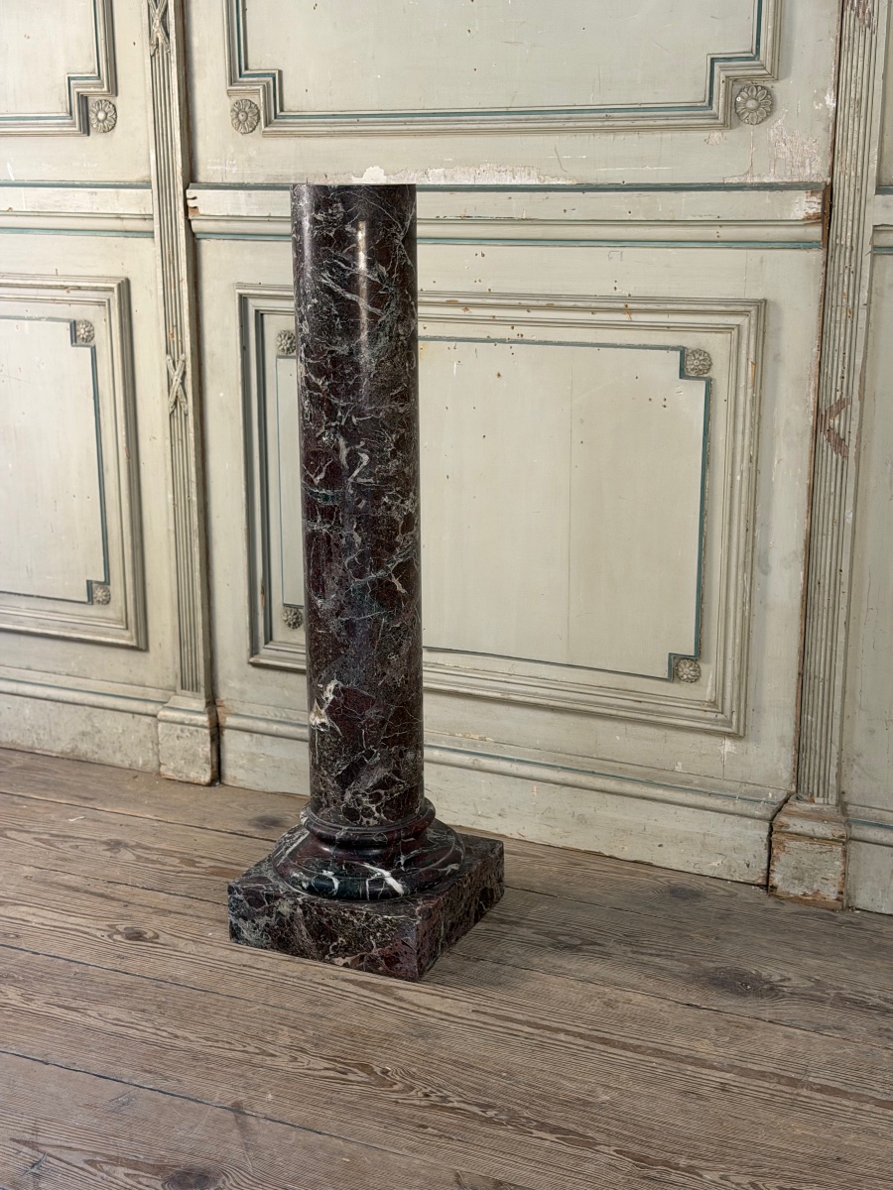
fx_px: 1651
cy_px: 595
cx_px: 446
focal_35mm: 48
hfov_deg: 30.3
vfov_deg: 39.7
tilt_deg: -14.1
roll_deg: +1.2
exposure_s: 1/50
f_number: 1.78
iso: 125
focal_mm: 6.76
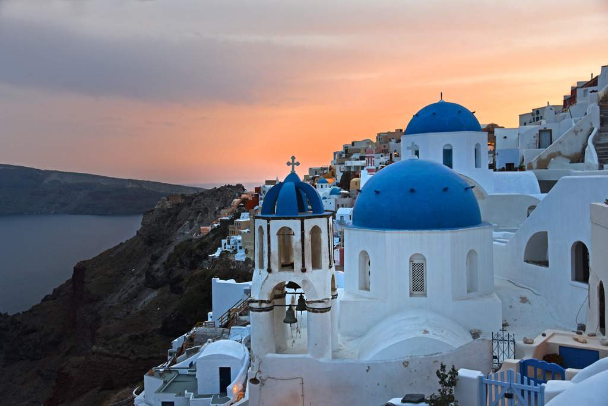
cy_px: 203
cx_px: 304
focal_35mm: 32
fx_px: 541
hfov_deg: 58.7
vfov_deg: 41.2
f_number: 4.5
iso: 400
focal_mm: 32
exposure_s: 1/40
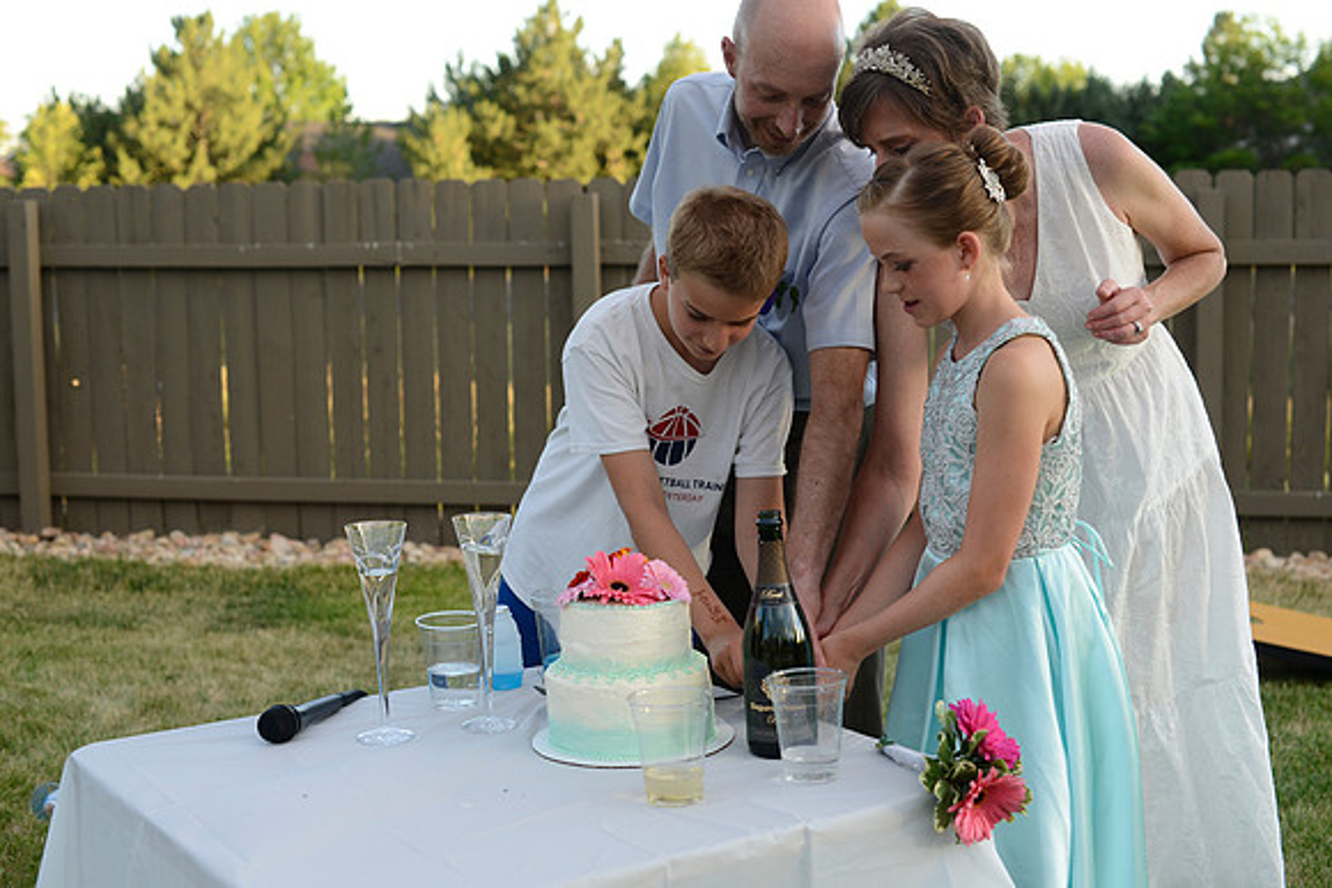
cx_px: 666
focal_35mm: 50
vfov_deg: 27.0
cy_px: 444
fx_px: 1850
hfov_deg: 39.6
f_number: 4.5
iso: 400
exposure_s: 1/250
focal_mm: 50
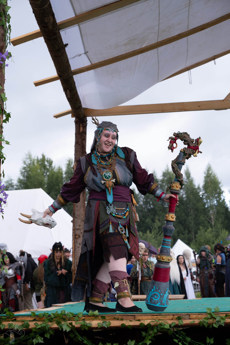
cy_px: 172
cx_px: 115
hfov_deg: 21.2
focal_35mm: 64
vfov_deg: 31.4
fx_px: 613
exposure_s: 1/800
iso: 800
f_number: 3.6
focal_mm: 42.7
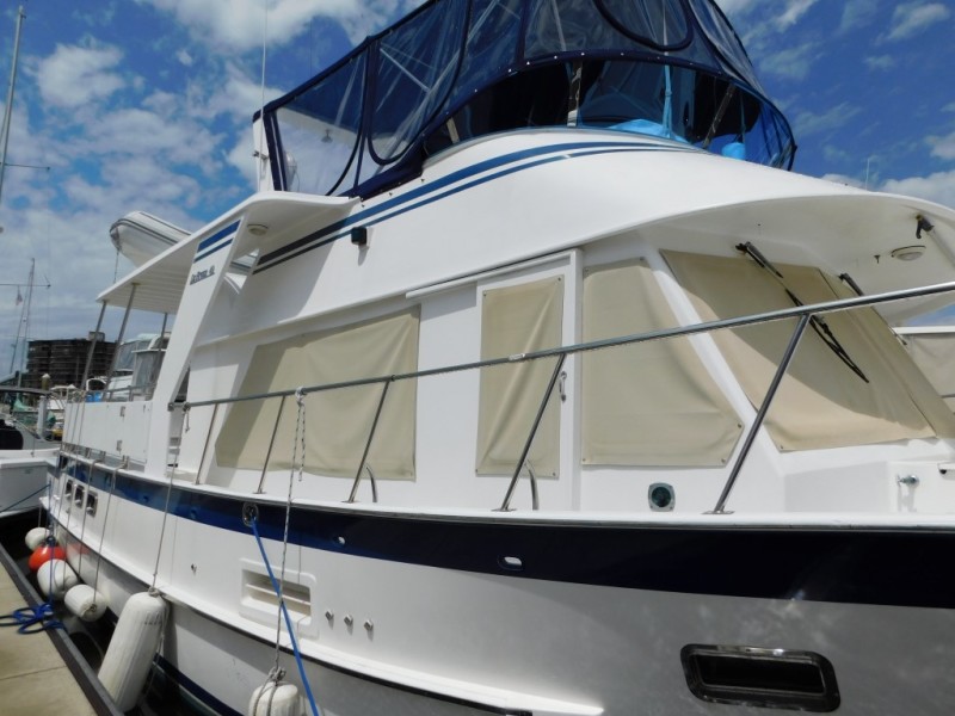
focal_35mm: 23
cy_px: 358
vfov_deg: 58.9
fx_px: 635
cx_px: 478
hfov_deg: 73.9
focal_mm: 4
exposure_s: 1/1500
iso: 125
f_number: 6
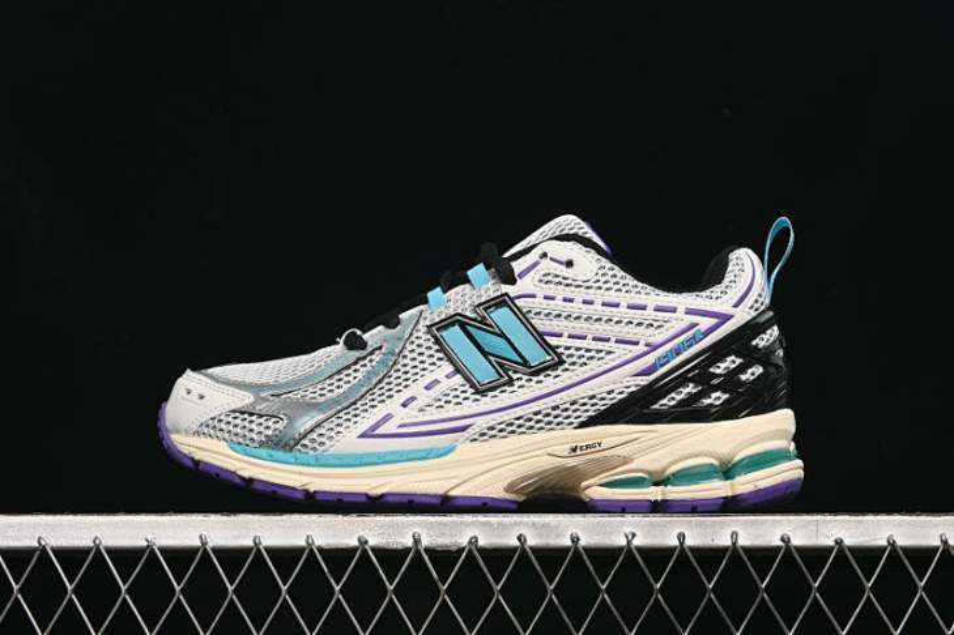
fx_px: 1987
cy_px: 318
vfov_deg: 18.2
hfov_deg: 27.0
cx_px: 477
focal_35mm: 75
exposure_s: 1/50
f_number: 6.3
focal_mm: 50
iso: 160
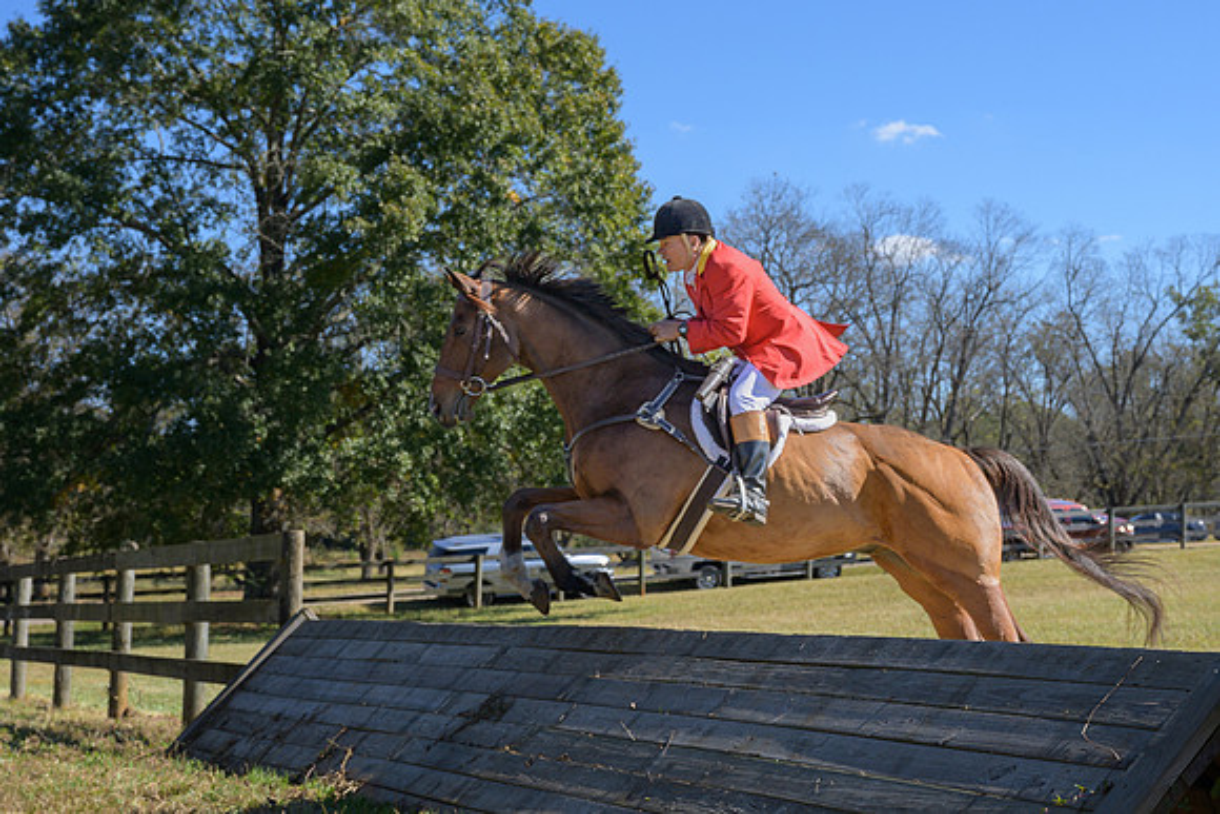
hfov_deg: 34.0
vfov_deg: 23.1
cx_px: 739
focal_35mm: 59
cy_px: 369
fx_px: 1990
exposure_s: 1/800
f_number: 5.6
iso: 200
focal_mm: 44
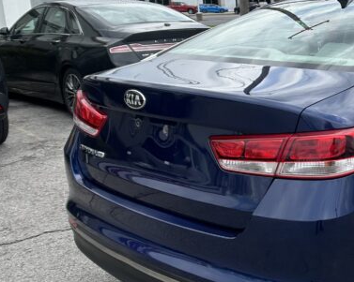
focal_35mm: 69
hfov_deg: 26.3
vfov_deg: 22.1
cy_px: 118
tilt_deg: -11.9
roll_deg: +1.4
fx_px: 722
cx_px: 340
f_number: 1.5
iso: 50
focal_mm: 5.7
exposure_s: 1/3356
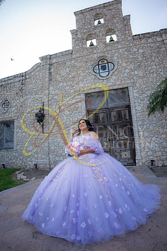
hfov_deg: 61.9
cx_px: 84
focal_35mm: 20
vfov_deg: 84.0
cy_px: 126
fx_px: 139
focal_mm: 20
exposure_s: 1/800
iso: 125
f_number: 2.8
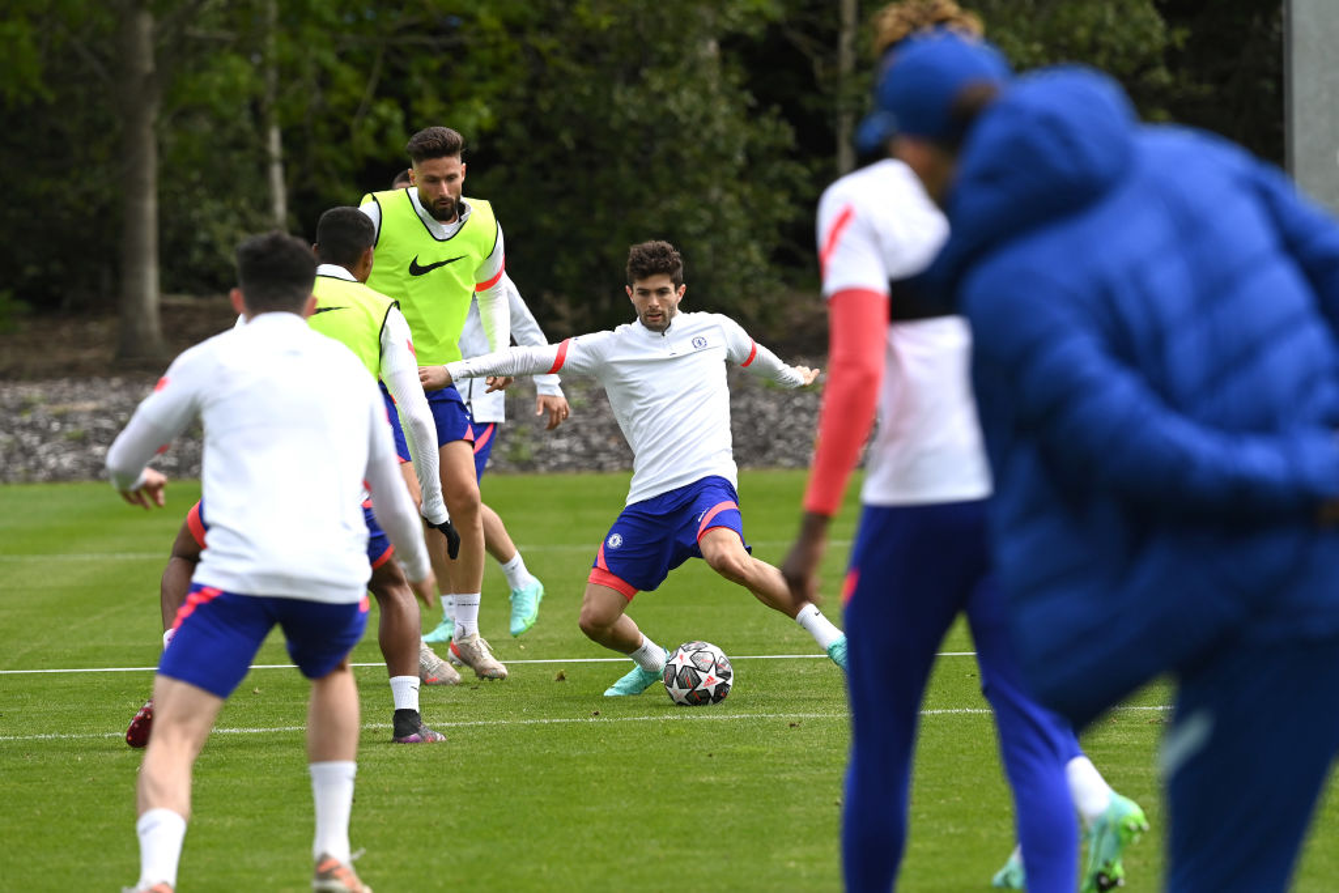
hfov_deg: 5.2
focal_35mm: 400
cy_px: 446
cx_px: 670
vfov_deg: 3.4
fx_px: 14879
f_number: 6.3
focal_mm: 400
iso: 800
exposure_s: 1/2000
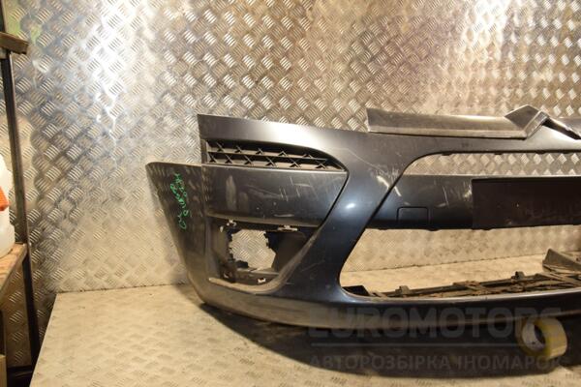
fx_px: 533
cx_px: 290
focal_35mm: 33
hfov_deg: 57.2
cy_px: 194
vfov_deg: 40.0
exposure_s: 1/200
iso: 800
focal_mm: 22
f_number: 6.3
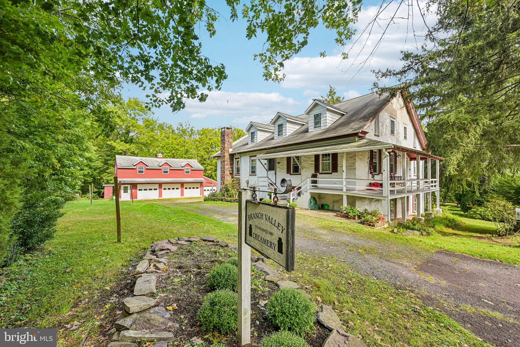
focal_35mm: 14
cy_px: 174
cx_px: 260
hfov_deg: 104.3
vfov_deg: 81.2
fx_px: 202
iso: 100
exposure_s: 1/40
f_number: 8
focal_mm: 14
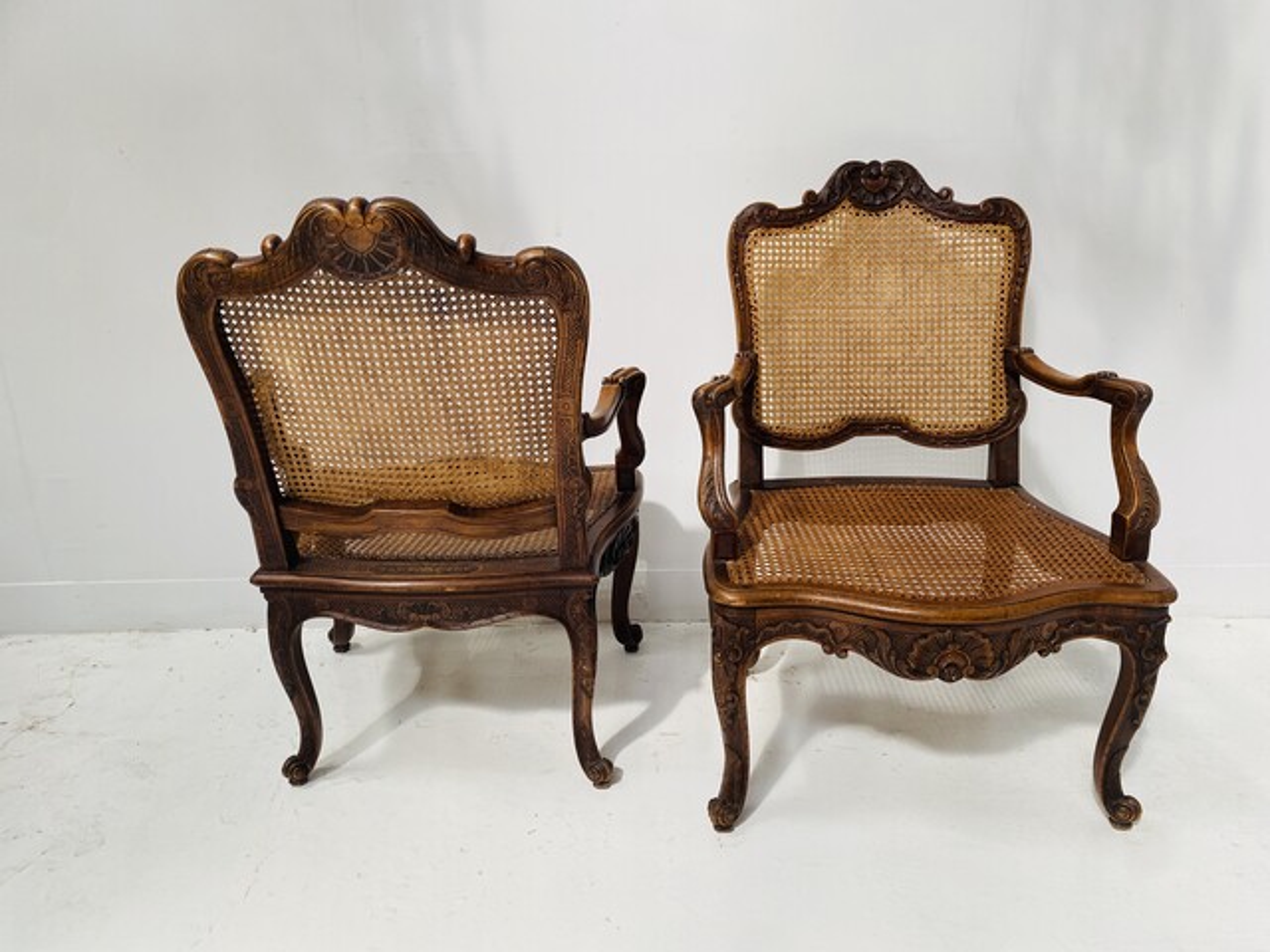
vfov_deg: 53.1
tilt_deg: -20.8
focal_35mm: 26
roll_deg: +1.5
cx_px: 635
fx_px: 954
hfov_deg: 67.3
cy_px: 476
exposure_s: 1/122
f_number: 1.8
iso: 80
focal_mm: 4.25
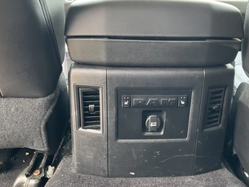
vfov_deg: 37.7
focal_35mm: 38
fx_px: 273
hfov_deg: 48.8
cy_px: 82
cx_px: 144
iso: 100
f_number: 1.8
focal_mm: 3
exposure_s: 1/60
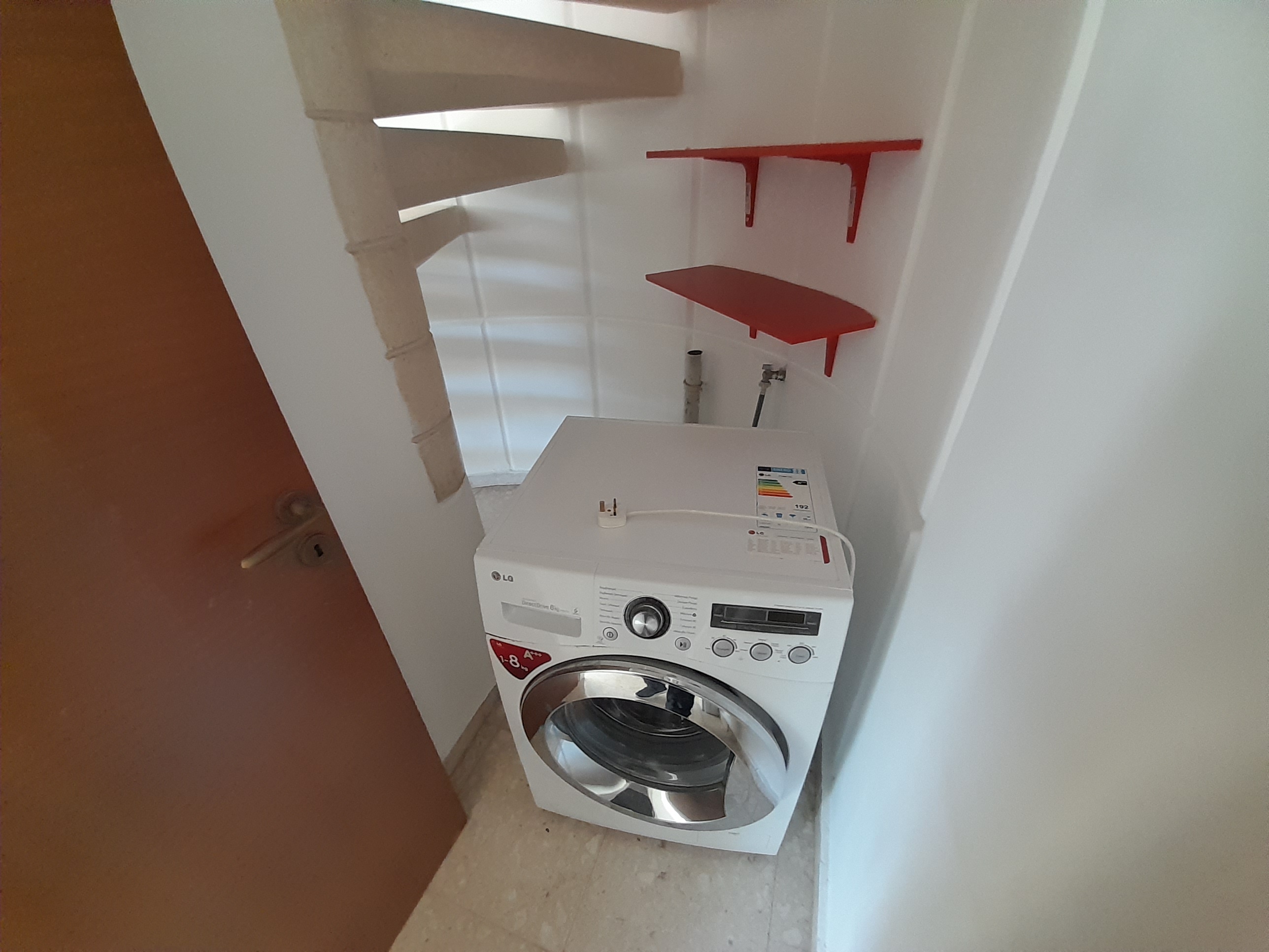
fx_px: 477
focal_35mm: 13
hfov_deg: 106.2
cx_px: 634
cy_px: 476
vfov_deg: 89.9
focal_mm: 1.13
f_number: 2.2
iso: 200
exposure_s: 1/33
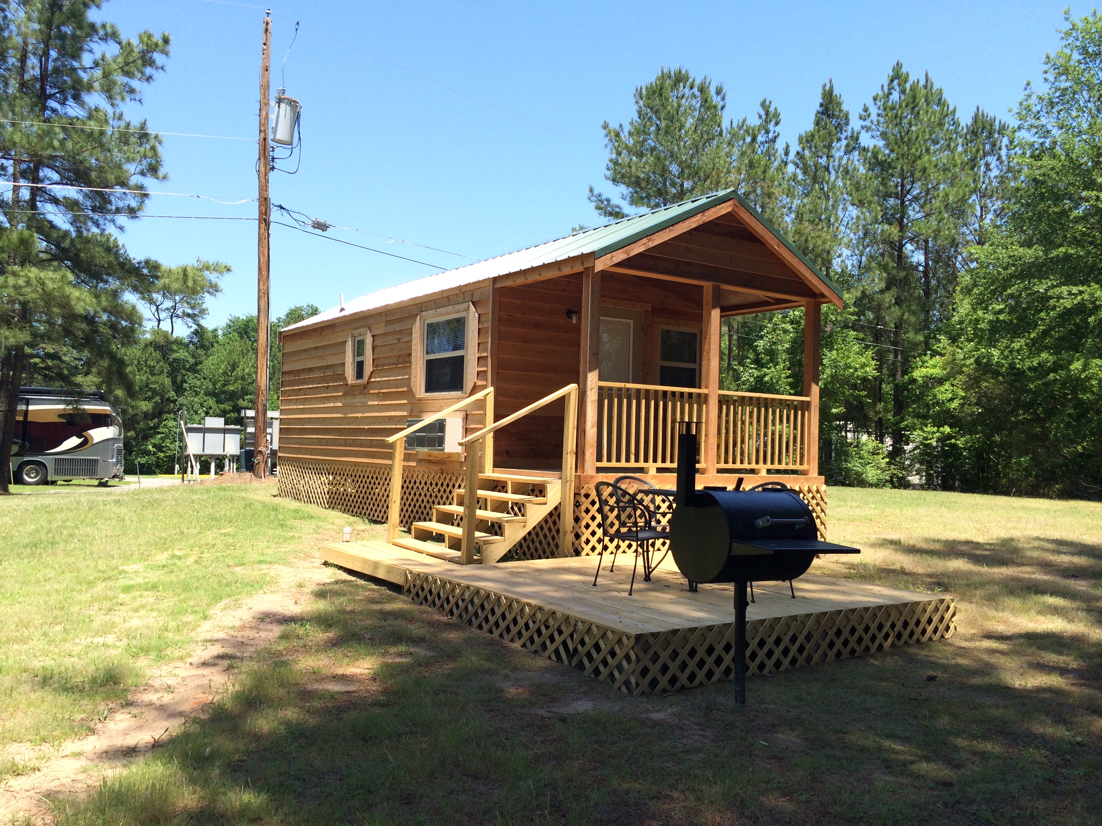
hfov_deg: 60.0
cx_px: 551
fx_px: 955
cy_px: 413
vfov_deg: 46.8
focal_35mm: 30
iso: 32
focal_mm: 4.12
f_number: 2.2
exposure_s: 1/1244
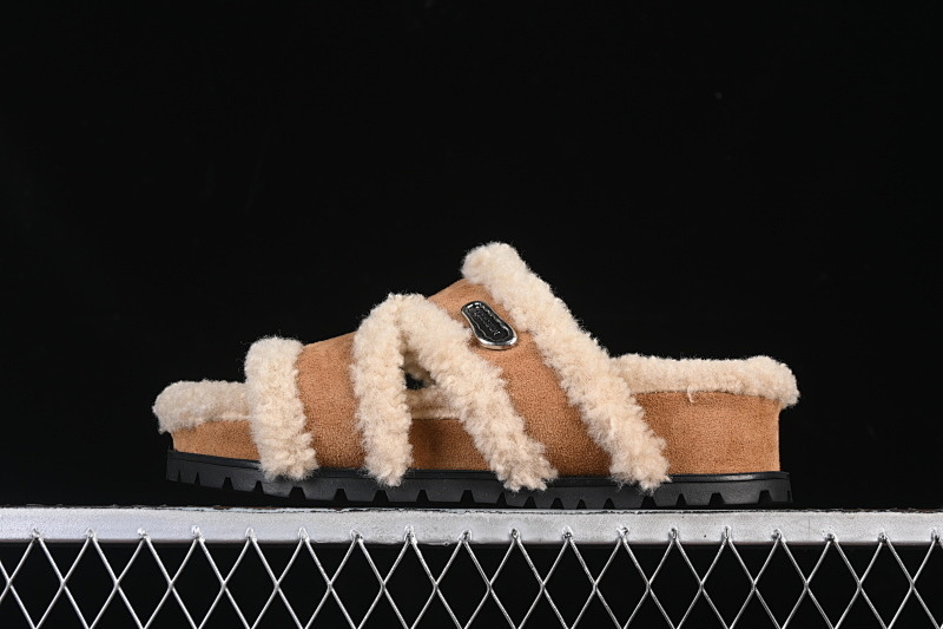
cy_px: 314
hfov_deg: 27.0
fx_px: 1964
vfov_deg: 18.2
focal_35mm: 75
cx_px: 472
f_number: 7.1
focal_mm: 50
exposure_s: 1/80
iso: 160
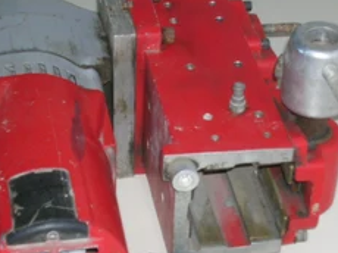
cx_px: 157
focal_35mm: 115
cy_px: 177
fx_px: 1122
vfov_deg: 12.8
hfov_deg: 17.1
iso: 50
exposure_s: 1/60.1
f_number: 3.8
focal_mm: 11
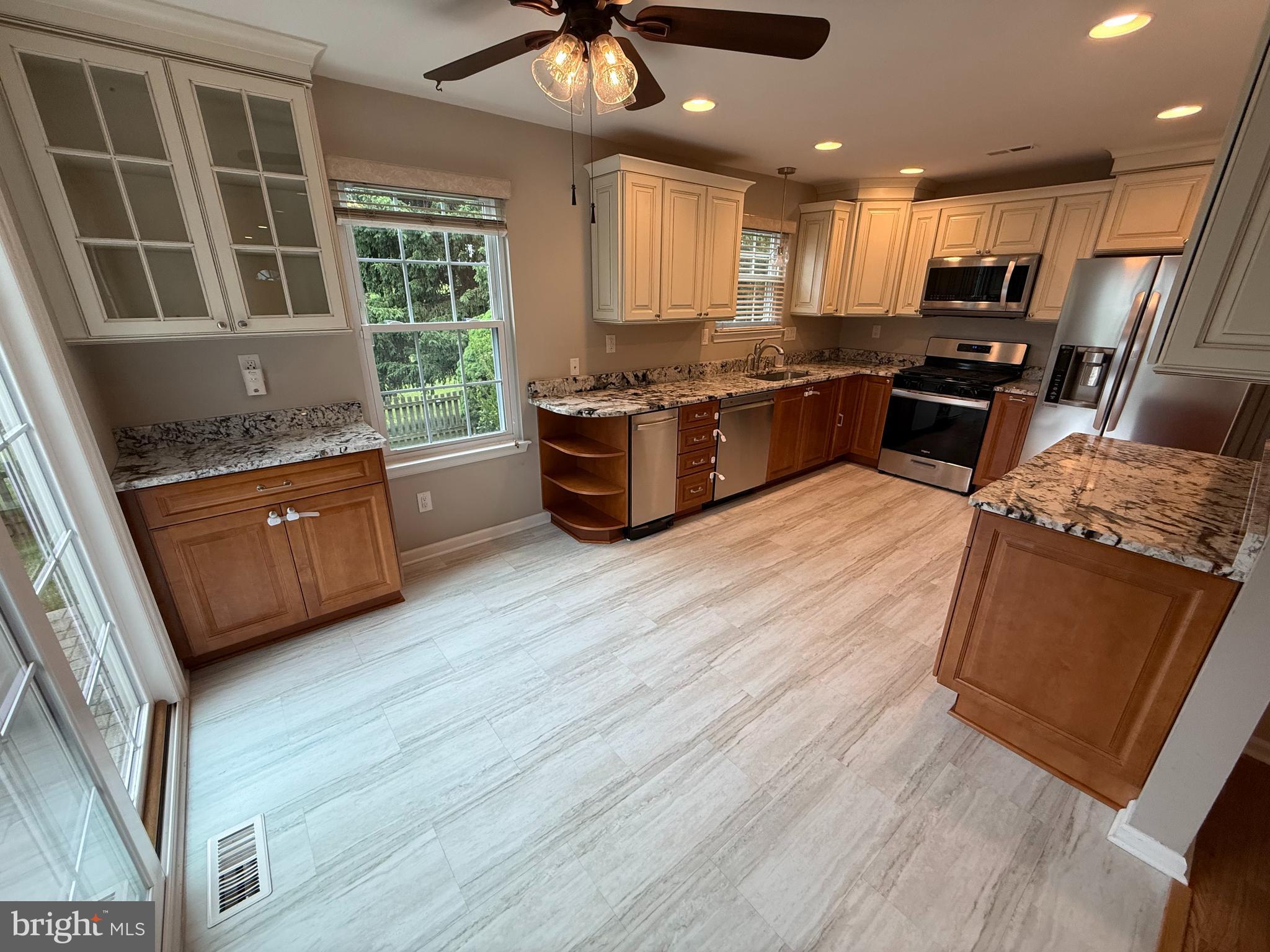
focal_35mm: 14
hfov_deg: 102.1
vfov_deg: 85.7
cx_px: 635
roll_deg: -0.1
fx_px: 514
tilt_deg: -19.0
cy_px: 476
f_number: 2.2
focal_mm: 2.22
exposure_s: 1/120
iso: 200
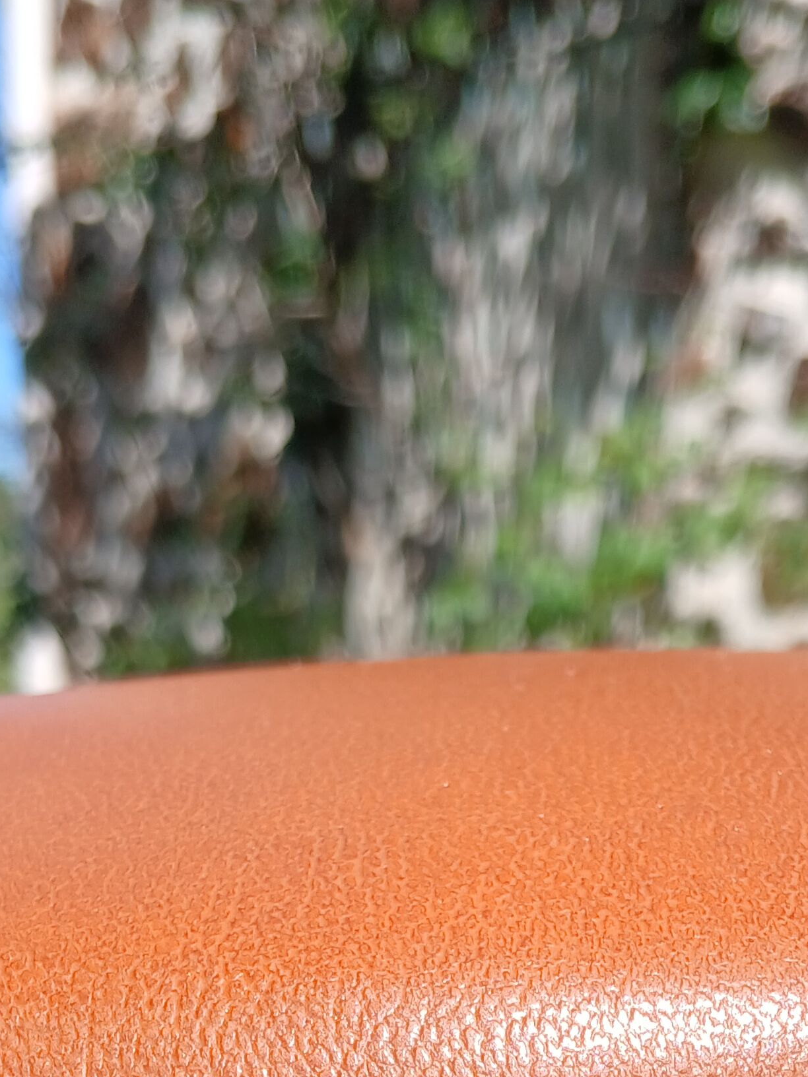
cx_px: 508
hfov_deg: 22.5
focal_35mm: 65
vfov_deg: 27.0
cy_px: 1229
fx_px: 2023
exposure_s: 1/342
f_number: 1.8
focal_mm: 3.98
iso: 20
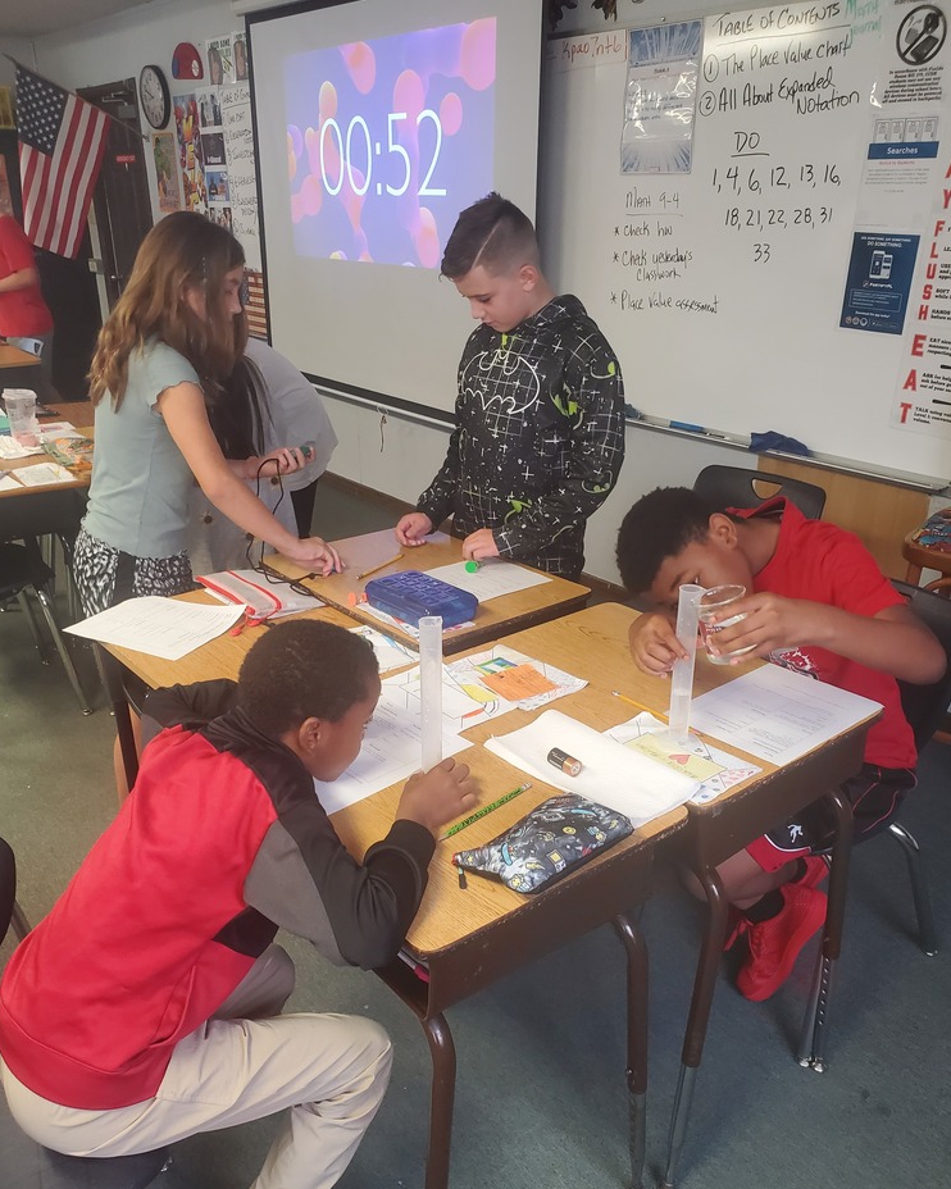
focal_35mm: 28
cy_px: 655
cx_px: 460
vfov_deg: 62.1
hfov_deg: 51.5
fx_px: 985
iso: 250
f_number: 2.4
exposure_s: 1/40
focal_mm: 4.3
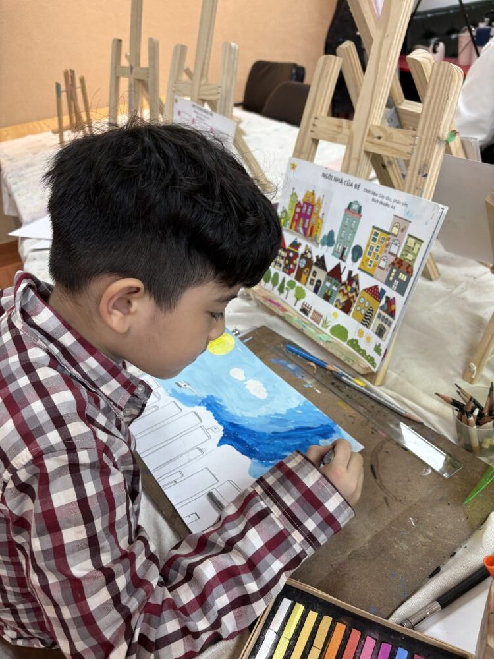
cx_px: 247
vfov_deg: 67.3
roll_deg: +9.1
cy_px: 330
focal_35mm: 26
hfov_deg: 53.1
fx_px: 495
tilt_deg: -34.4
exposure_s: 1/106
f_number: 1.6
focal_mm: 5.96
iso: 125
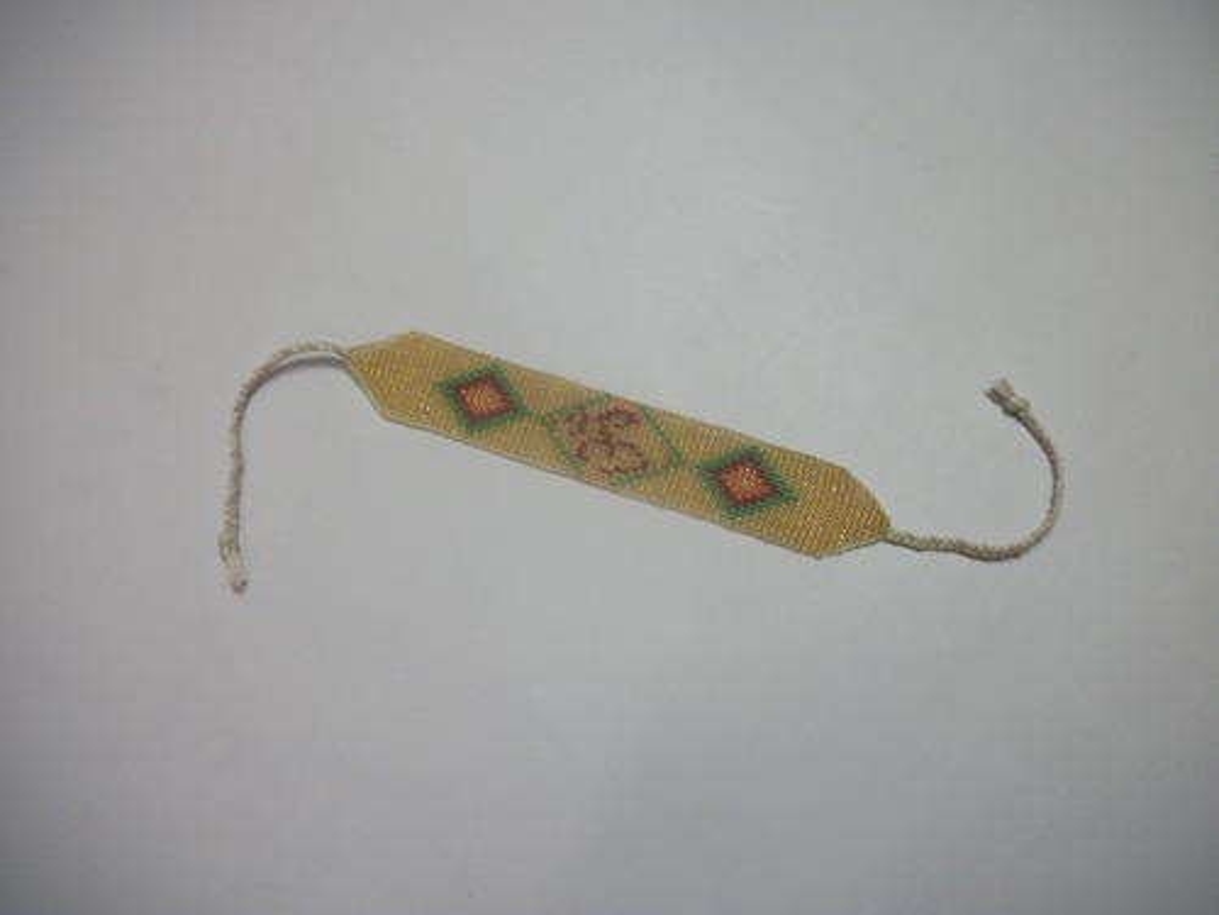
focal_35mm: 32
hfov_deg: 56.8
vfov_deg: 44.2
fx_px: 1127
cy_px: 458
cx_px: 610
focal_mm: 5.7
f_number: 2.9
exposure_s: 1/8
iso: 106
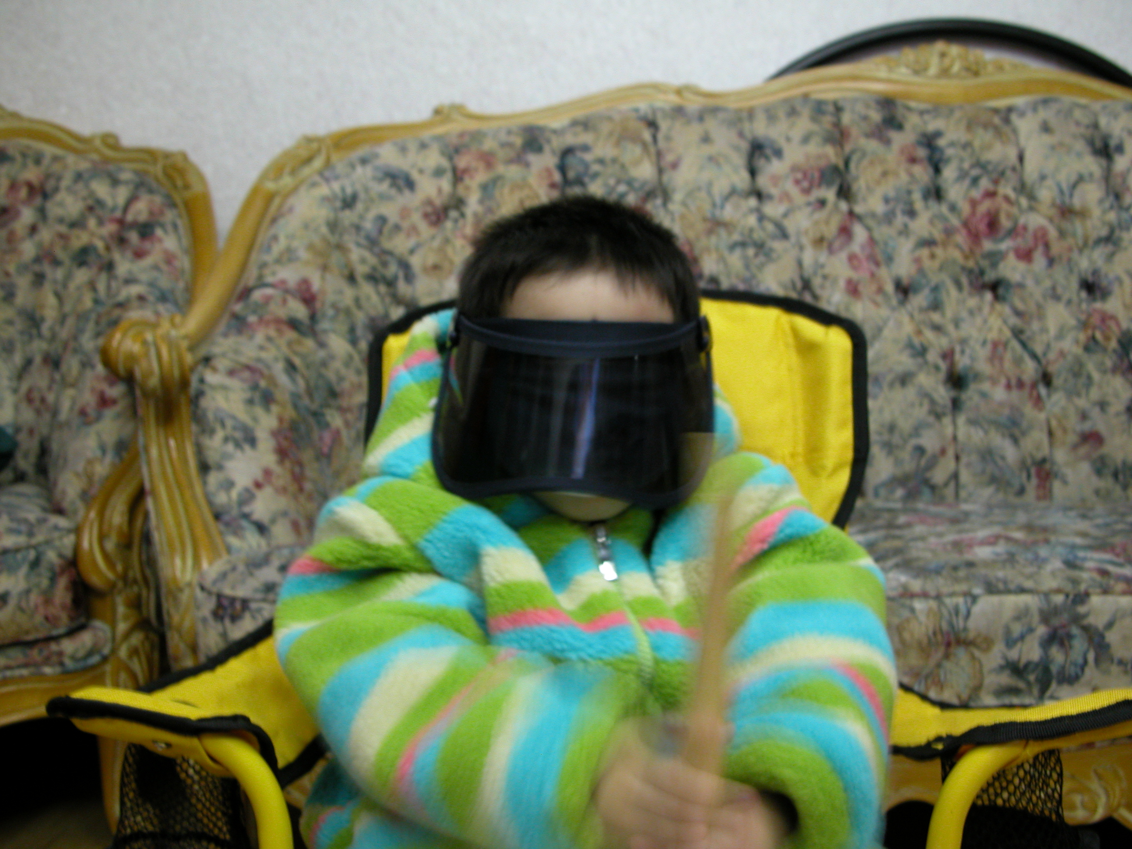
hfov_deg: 54.0
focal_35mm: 34
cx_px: 566
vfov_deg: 41.8
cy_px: 424
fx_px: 1112
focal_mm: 8.9
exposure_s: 1/4.5
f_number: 2.8
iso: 168
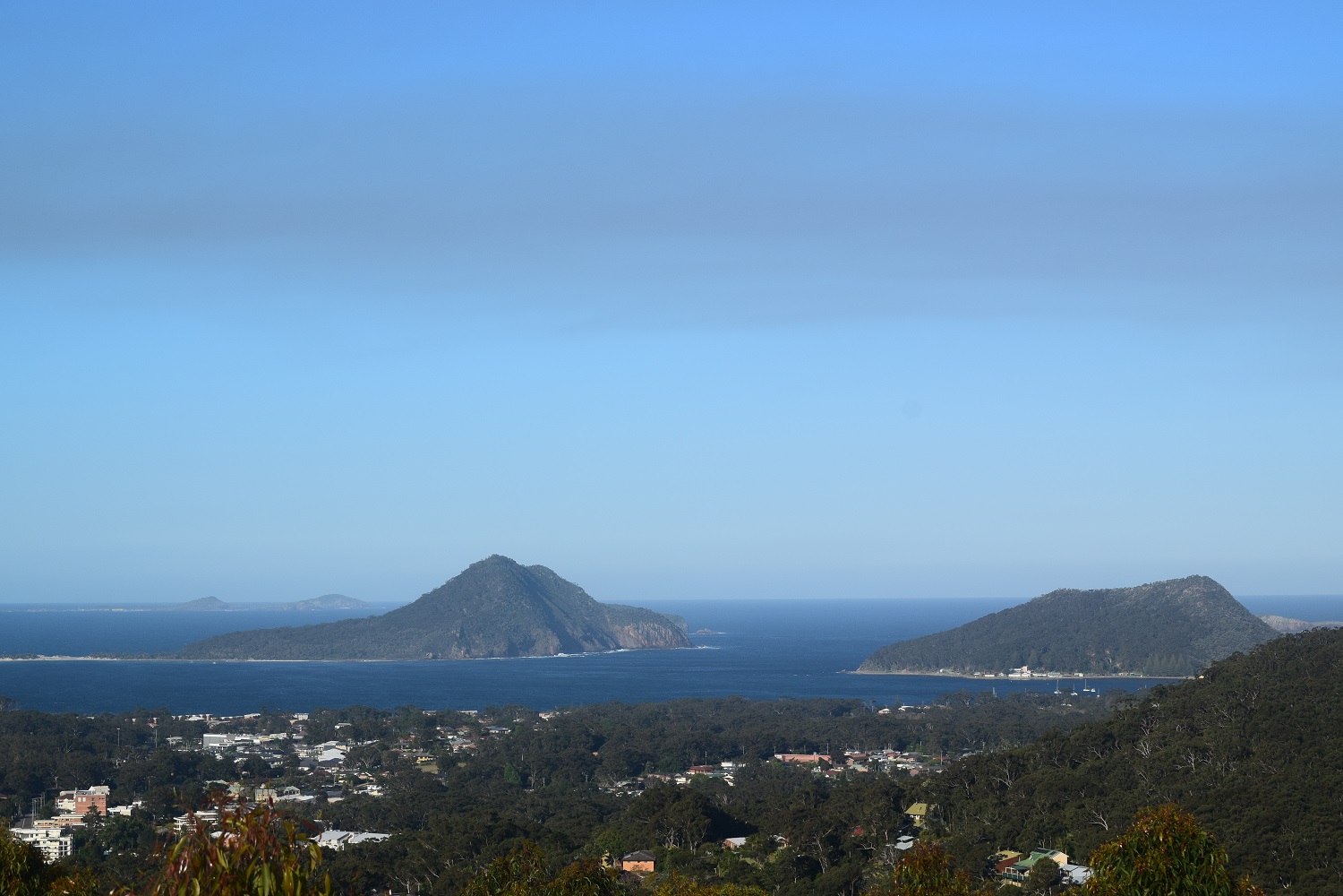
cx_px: 672
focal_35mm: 82
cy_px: 448
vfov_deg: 16.6
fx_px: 3077
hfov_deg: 24.6
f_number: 11
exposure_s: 1/500
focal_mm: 55
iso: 220
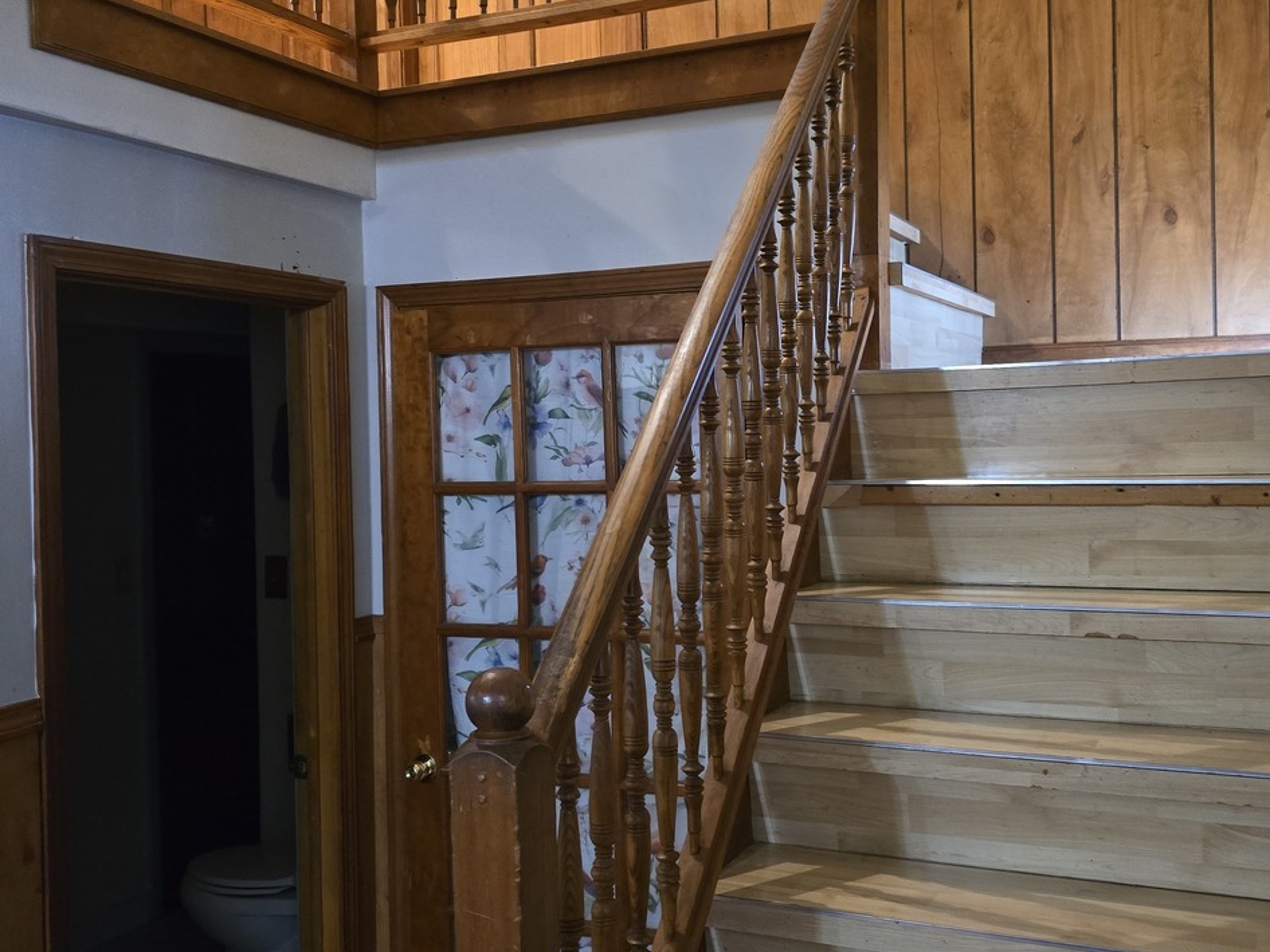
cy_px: 445
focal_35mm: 35
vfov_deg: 40.7
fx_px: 1284
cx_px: 698
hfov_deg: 52.5
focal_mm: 6.3
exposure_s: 1/60
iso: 2000
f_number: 1.7
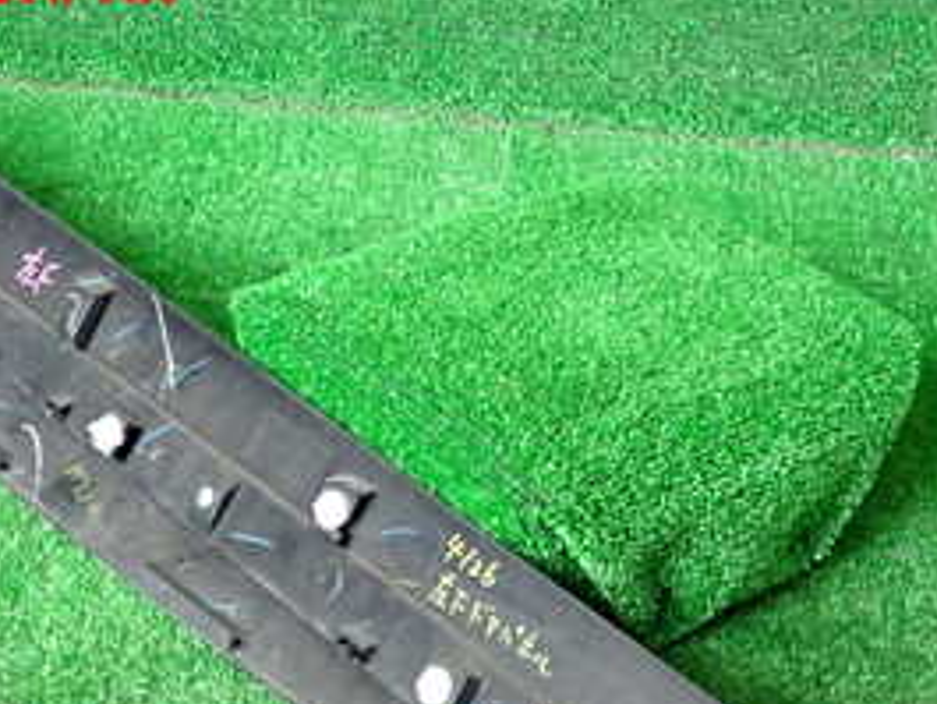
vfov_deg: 20.8
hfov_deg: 28.4
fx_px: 1841
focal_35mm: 68
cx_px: 594
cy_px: 732
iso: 500
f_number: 2.3
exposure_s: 1/80
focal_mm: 5.4
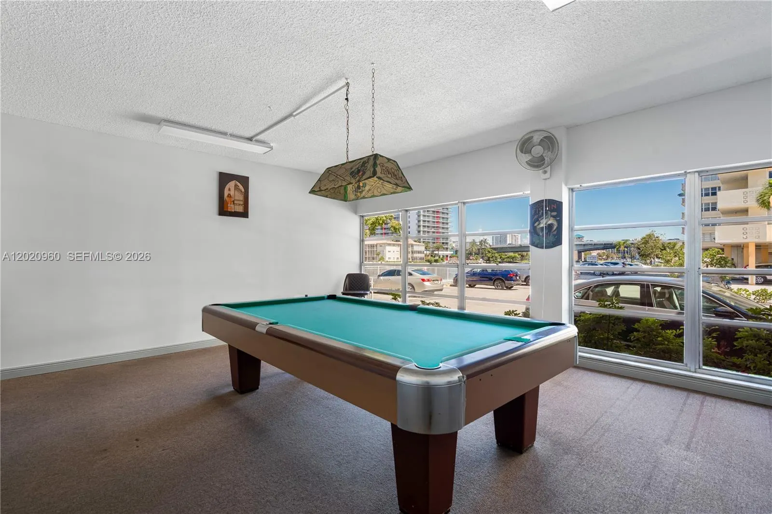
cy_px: 257
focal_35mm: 16
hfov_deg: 96.7
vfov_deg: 73.7
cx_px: 386
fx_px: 343
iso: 100
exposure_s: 1/5
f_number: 8
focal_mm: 16
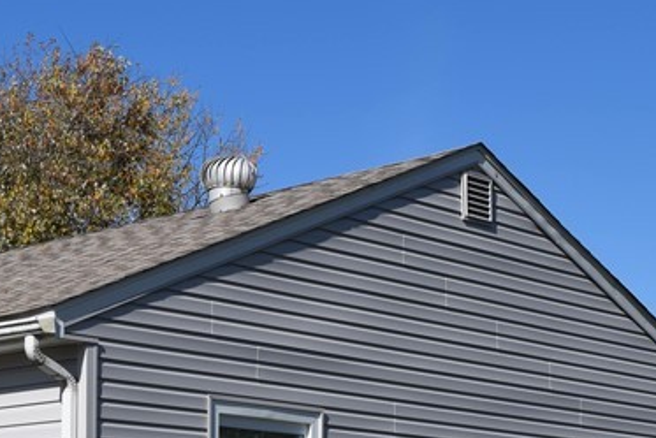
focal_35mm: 96
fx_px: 1750
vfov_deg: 13.8
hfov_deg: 20.4
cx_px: -28
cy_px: 529
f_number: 11
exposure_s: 1/500
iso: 200
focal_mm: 22
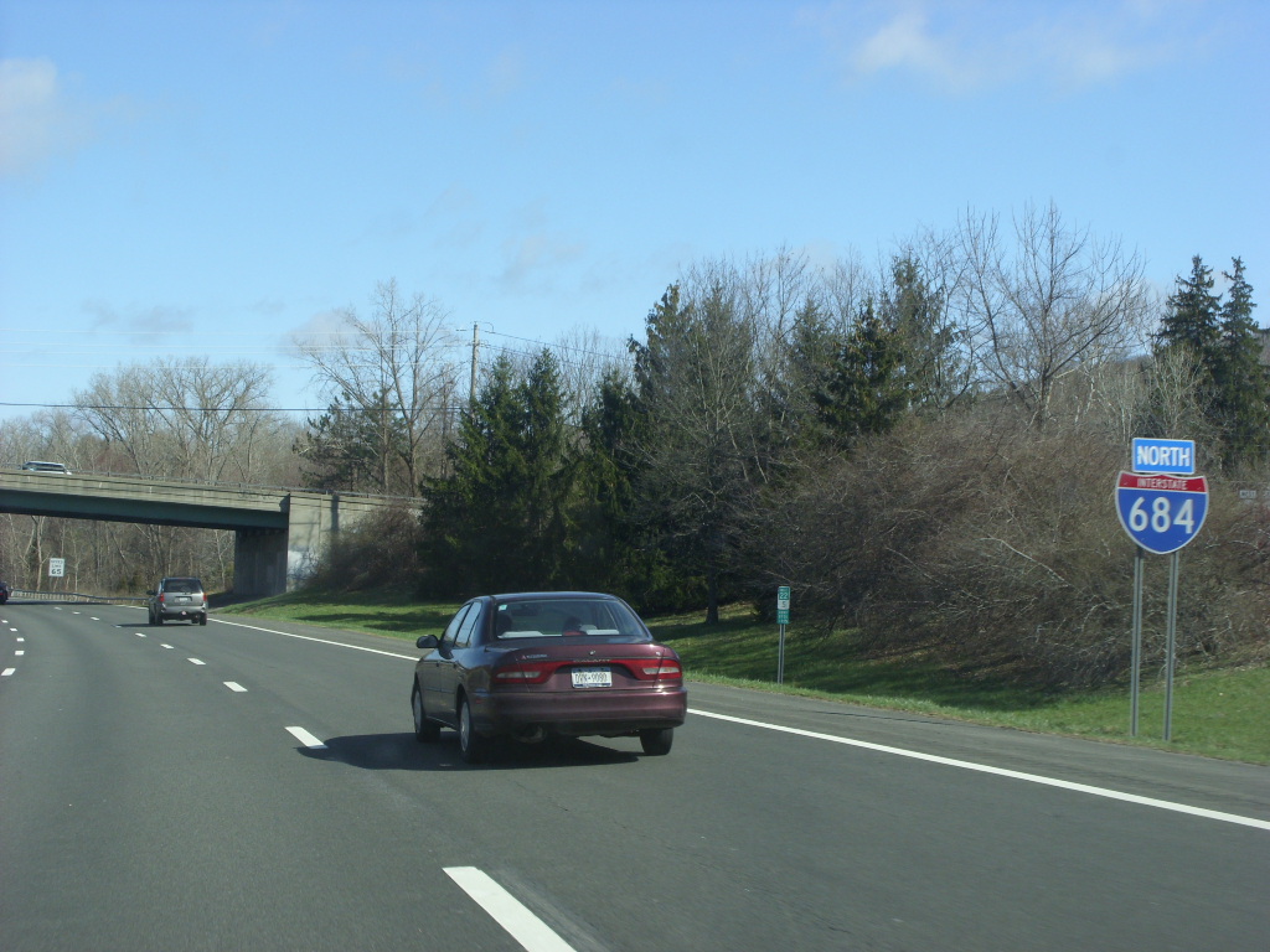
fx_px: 2531
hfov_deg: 28.2
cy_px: 476
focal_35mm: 69
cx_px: 635
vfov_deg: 21.3
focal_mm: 11.4
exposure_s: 1/296
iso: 50
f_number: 5.5
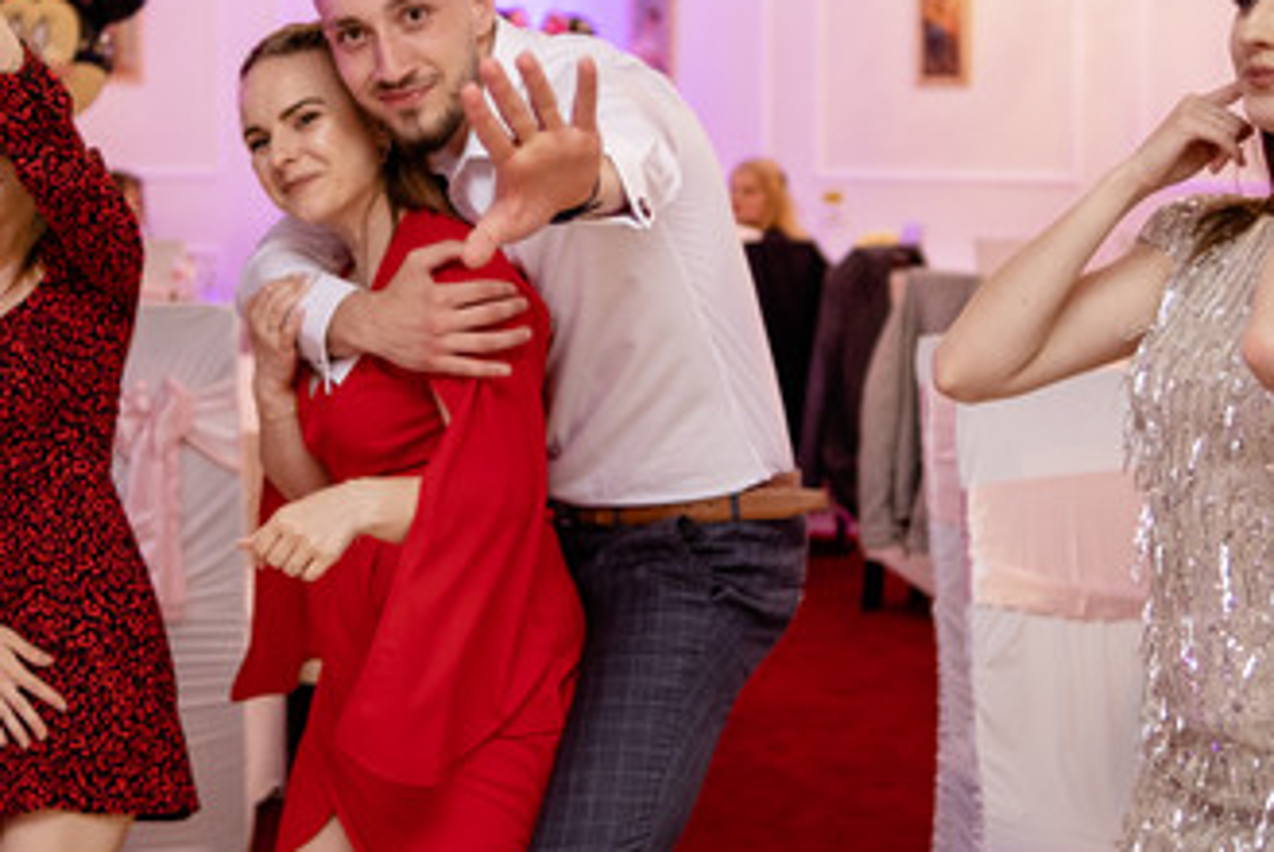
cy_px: 246
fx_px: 2409
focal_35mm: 68
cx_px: 496
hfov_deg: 29.5
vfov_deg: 20.0
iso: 640
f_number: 1.4
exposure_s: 1/200
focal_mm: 23
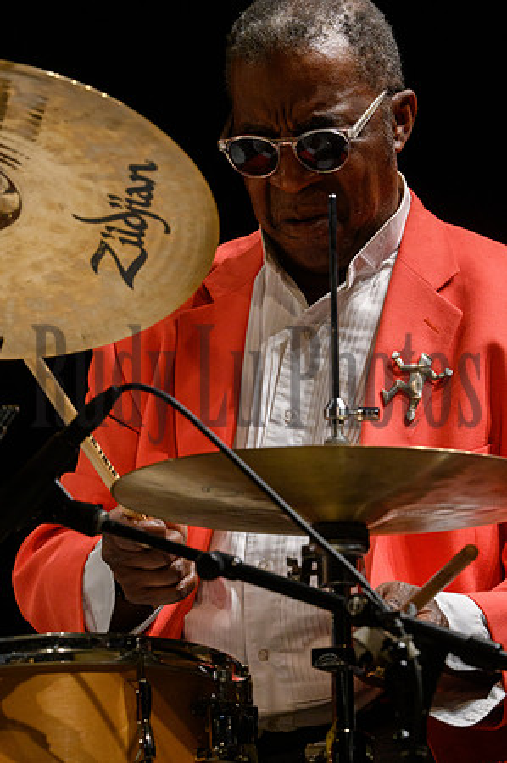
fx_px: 4234
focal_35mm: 200
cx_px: 254
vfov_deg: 10.3
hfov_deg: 6.9
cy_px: 382
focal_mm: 200
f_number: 11
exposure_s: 1/200
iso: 8000
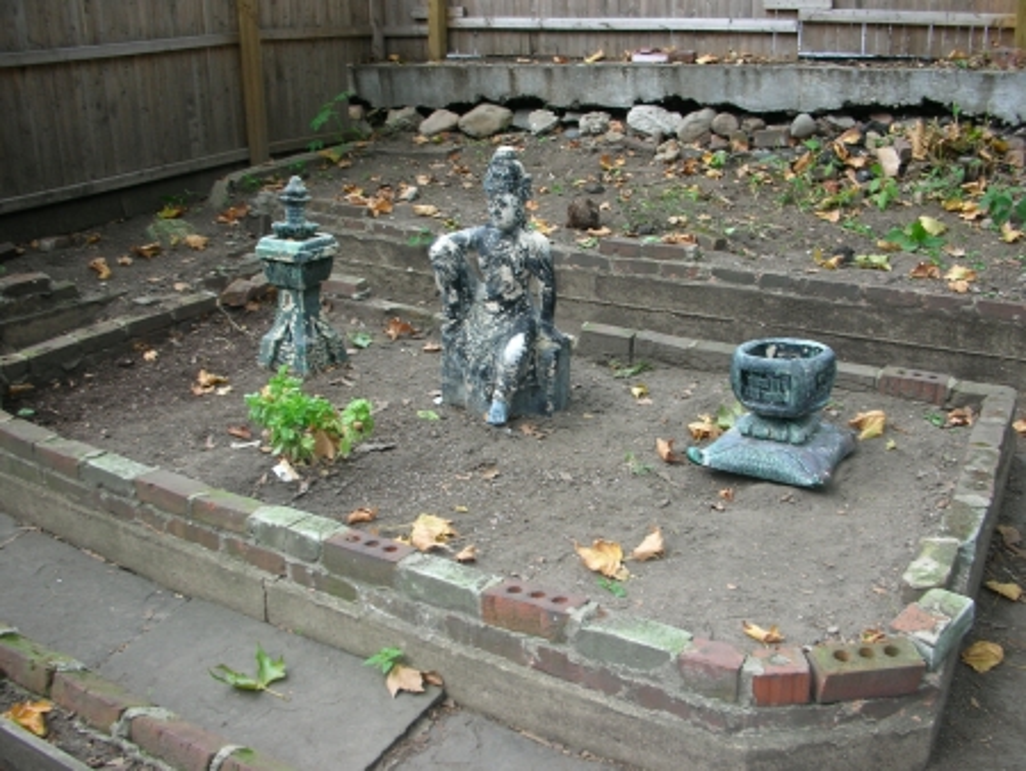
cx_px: 513
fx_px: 1038
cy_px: 386
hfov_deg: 52.6
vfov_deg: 40.7
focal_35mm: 35
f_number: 3
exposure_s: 1/30
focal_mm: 5.8
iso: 59
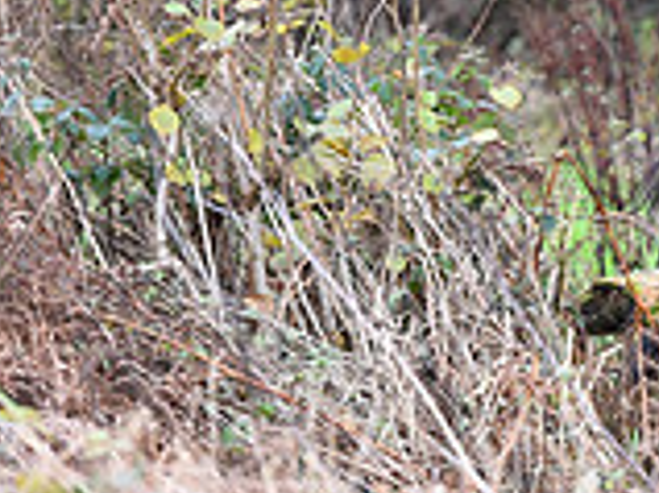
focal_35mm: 492
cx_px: 1136
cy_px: -33
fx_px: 9359
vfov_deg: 3.0
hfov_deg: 4.0
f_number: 3.5
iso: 1800
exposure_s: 1/1000
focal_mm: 140
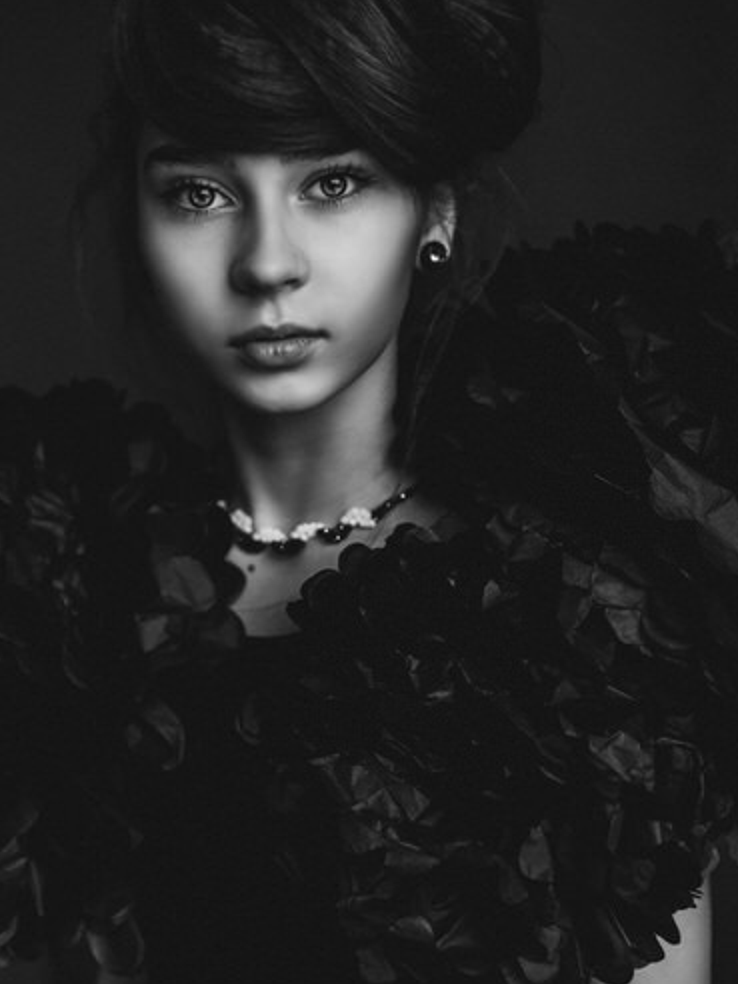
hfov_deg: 24.0
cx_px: 306
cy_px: 492
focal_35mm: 61
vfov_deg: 31.7
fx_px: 1734
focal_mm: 25
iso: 100
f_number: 1.2
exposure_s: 1/160
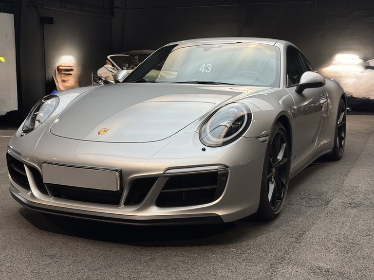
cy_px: 140
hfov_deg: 39.7
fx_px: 519
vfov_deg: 30.3
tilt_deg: -6.7
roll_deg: -0.2
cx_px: 187
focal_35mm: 48
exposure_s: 1/100
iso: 80
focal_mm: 6.76
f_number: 1.78
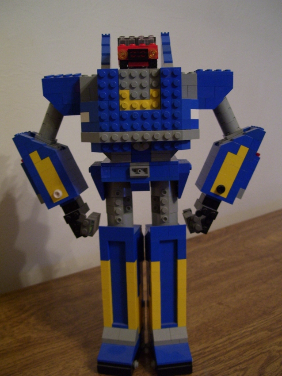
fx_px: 402
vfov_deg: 50.1
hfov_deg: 38.7
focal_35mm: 37
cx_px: 141
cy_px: 188
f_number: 2.7
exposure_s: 1/8
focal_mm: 6
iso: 160
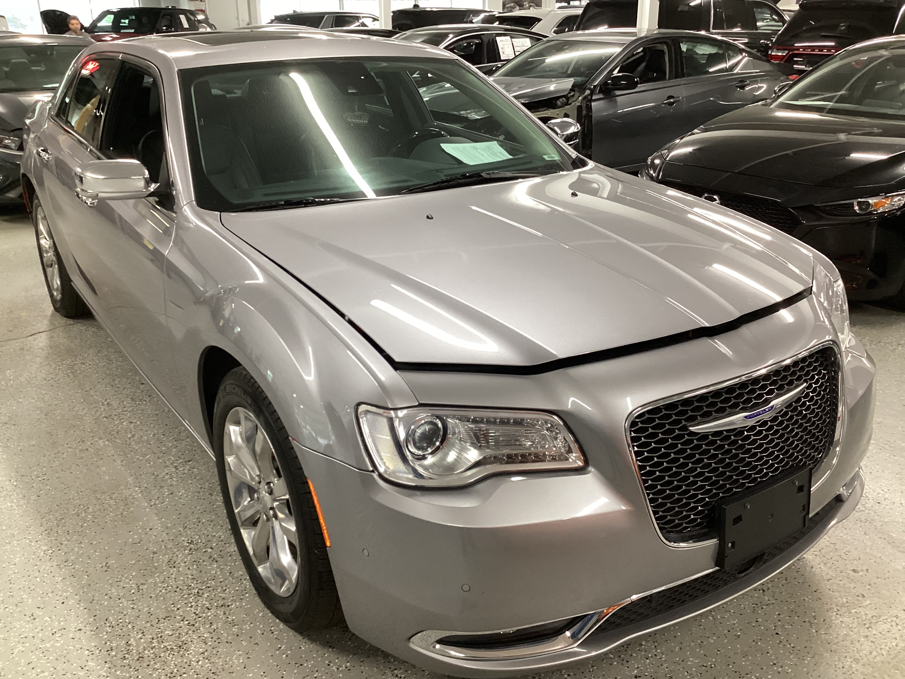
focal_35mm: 31
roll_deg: -0.1
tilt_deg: -22.5
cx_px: 452
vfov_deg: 45.4
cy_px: 340
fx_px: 810
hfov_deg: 58.4
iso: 200
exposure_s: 1/50
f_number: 2.4
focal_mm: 3.3
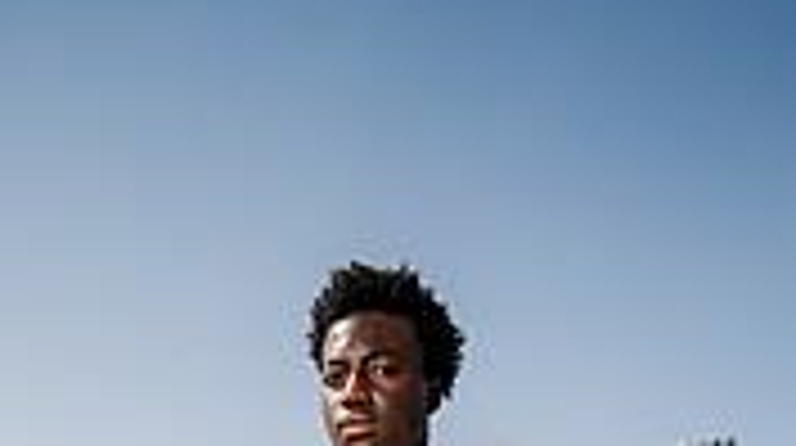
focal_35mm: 64
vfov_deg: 14.3
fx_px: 1349
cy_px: 991
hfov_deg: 32.8
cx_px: 450
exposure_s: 1/1250
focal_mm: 24
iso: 100
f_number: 4.5
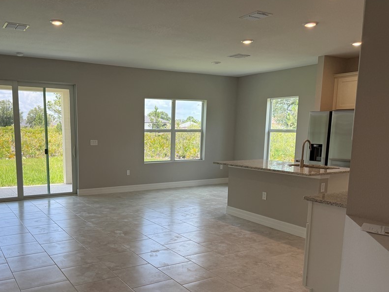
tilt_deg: -8.7
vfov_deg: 45.1
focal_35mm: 31
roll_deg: -0.3
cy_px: 182
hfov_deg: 57.5
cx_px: 142
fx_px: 348
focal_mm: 6.76
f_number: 1.78
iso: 100
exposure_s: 1/584
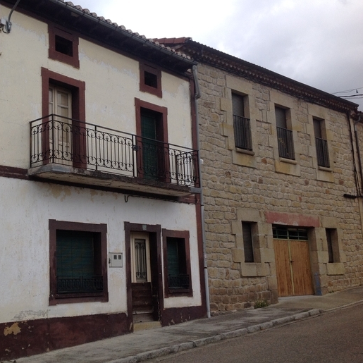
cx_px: 89
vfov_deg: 35.3
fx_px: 569
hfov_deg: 34.6
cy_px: 170
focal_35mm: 48
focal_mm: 4.28
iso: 50
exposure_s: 1/1259
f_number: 2.4
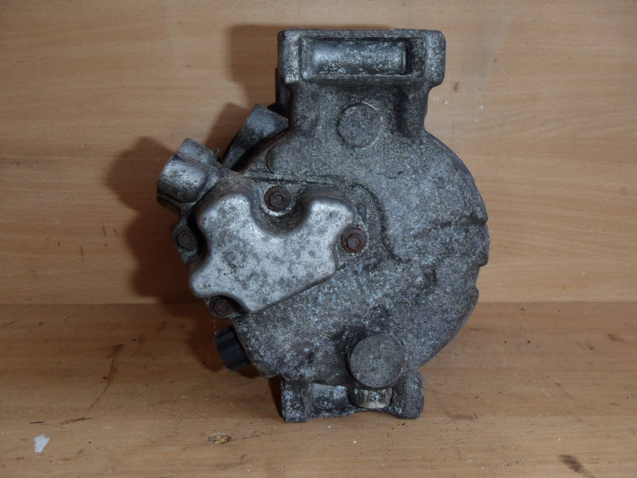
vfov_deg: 37.7
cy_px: 239
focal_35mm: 38
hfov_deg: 49.0
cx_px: 318
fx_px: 699
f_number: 4.6
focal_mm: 6.83
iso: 100
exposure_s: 1/40
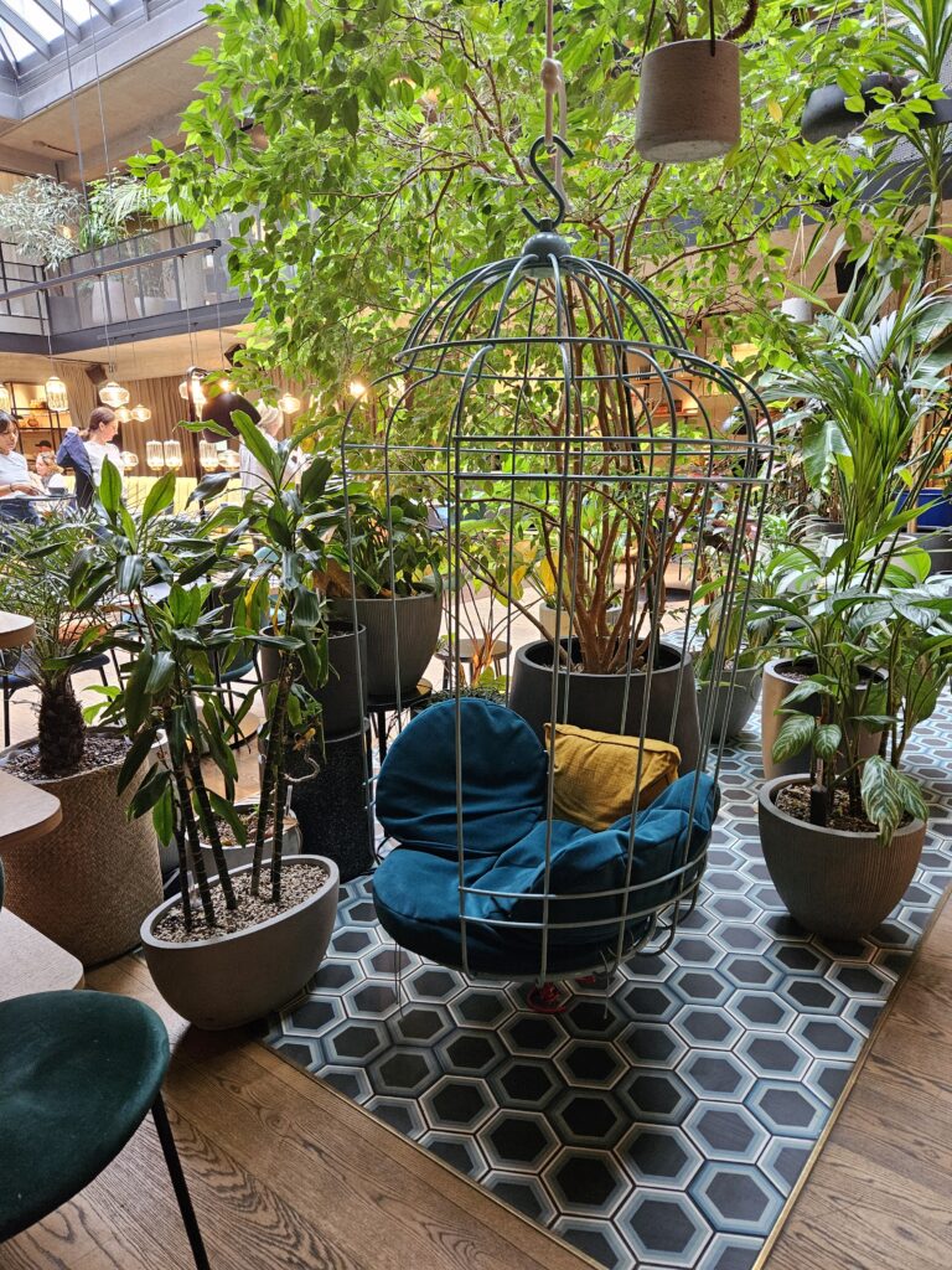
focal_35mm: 23
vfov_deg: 73.9
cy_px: 635
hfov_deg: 58.9
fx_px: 843
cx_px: 476
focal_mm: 5.4
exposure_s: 1/100
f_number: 1.8
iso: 800
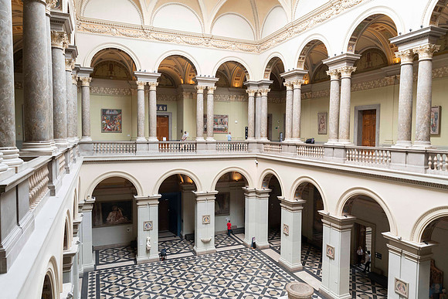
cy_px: 150
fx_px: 310
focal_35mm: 25
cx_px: 224
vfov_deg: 51.4
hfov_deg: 71.6
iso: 400
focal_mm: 24
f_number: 4
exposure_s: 1/50
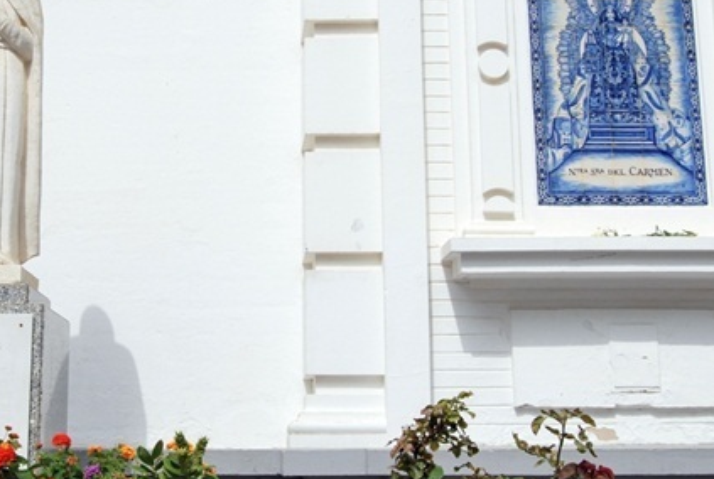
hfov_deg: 33.6
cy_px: 151
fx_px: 1173
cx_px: 240
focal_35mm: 59
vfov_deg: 23.0
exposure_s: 1/500
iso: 100
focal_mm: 26
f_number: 11
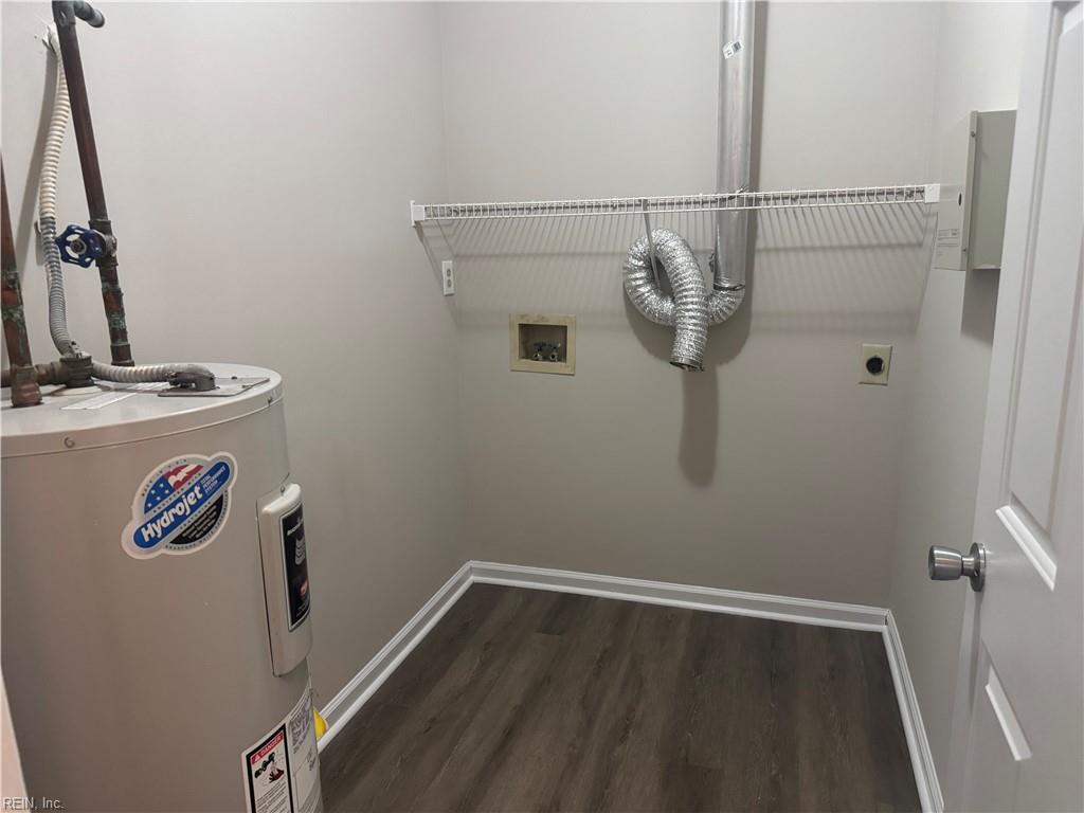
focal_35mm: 24
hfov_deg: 71.6
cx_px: 542
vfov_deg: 56.8
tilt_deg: -12.2
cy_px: 406
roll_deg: +1.2
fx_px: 752
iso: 640
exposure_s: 1/60
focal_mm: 6.76
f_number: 1.78
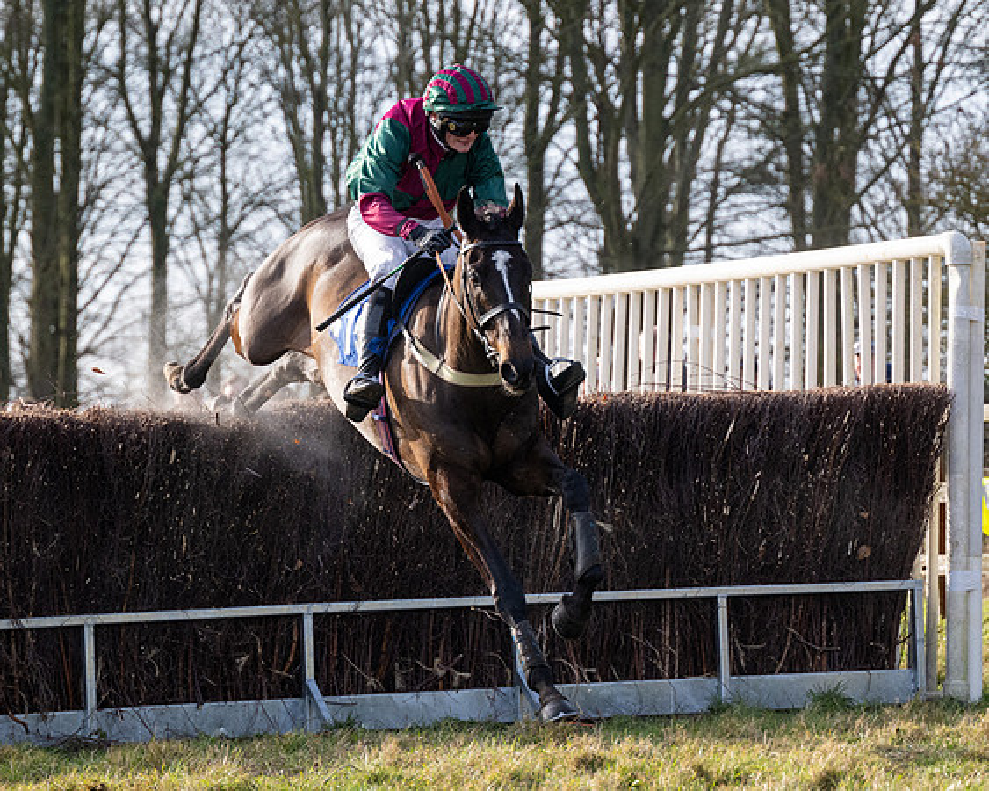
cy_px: 384
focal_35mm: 228
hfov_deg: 8.5
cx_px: 495
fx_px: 6661
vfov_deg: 6.8
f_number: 4
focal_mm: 125
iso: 800
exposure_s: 1/2000
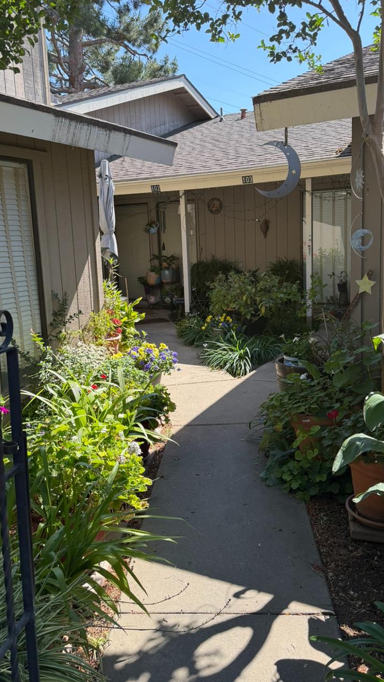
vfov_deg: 62.6
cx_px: 198
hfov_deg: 37.8
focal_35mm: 31
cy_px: 325
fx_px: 561
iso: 100
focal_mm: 6.76
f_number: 1.78
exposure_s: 1/1493
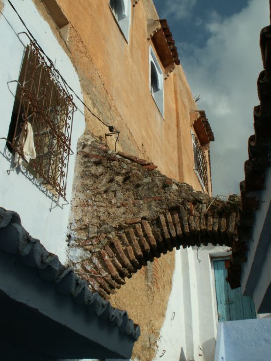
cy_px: 180
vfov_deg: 45.8
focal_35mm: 41
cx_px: 136
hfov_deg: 35.1
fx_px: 428
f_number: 8
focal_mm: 6.78
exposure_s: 1/250
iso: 50
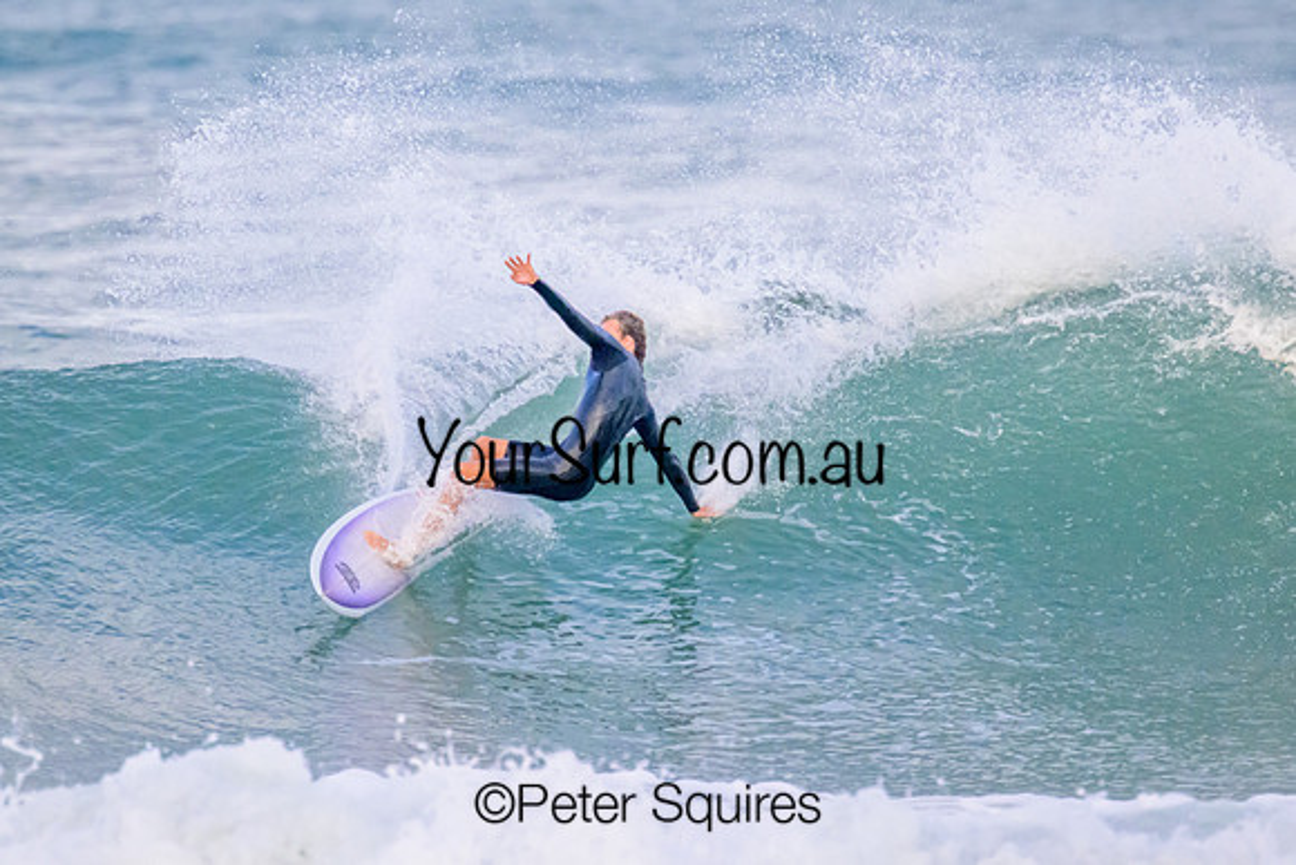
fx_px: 31940
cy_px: 406
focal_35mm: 887
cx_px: 688
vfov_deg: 1.6
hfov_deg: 2.3
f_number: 11
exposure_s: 1/2000
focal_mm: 800
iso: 6400
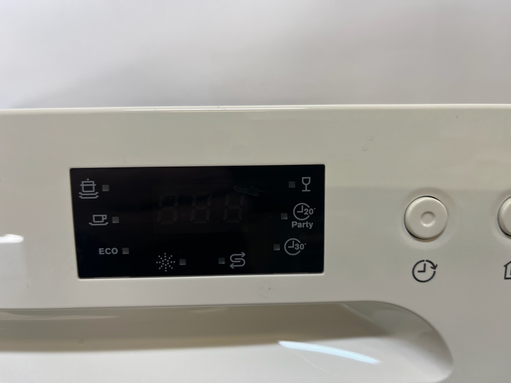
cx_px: 256
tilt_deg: -11.3
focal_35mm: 26
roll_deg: +1.1
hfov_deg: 67.3
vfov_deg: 53.1
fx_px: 384
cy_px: 192
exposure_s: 1/100
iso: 80
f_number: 1.6
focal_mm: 5.1
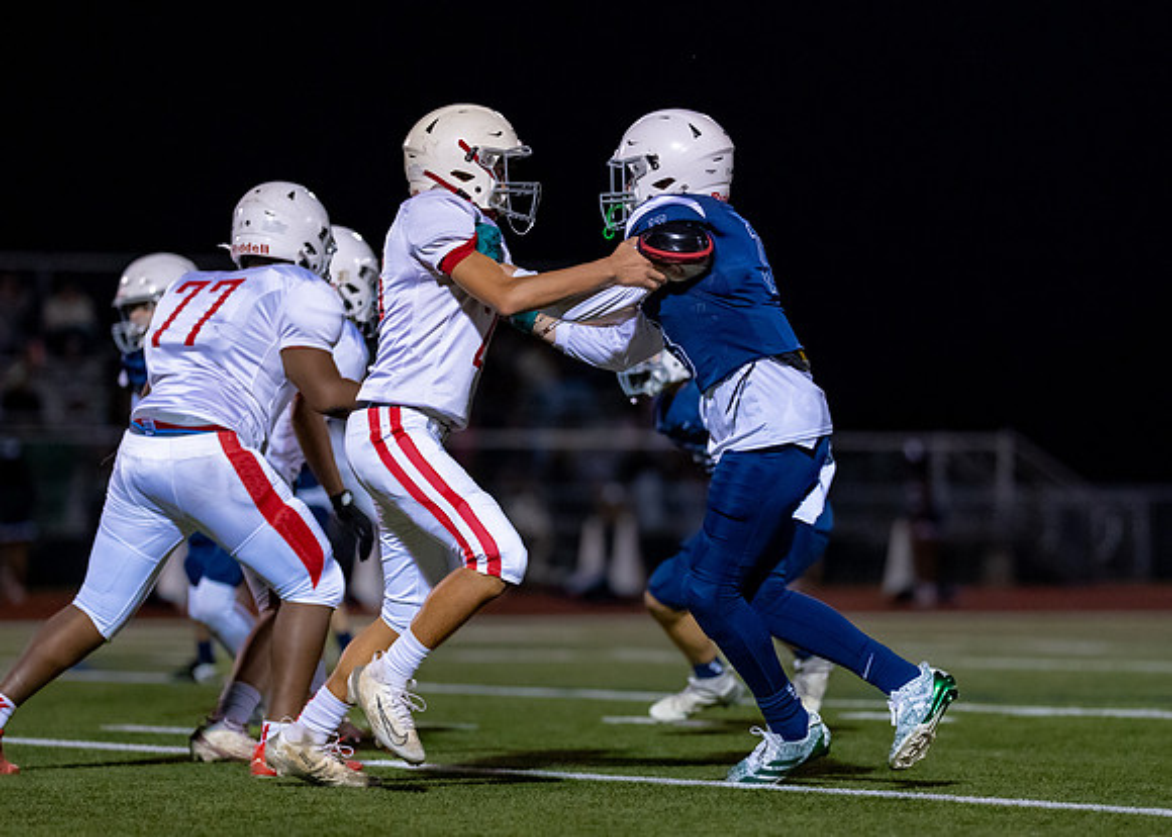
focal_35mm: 218
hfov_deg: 9.2
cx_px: 622
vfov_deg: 6.6
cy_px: 458
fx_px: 7266
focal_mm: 135
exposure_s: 1/1600
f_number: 1.8
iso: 3200
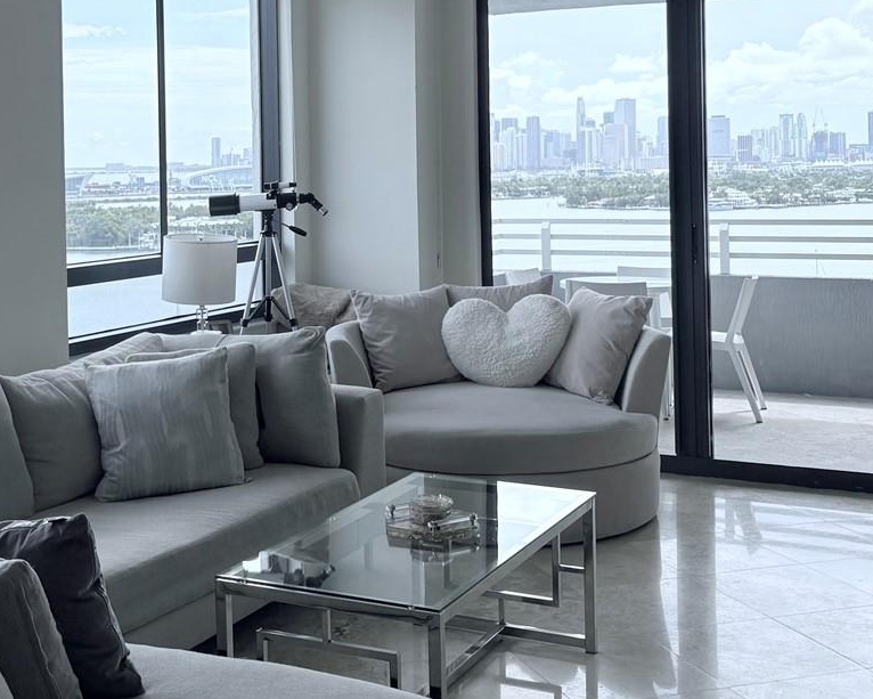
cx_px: 304
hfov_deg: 35.1
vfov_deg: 28.1
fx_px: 1370
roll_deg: +1.5
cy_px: 149
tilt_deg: +0.4
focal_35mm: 53
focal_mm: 5.96
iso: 50
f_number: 1.6
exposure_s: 1/895
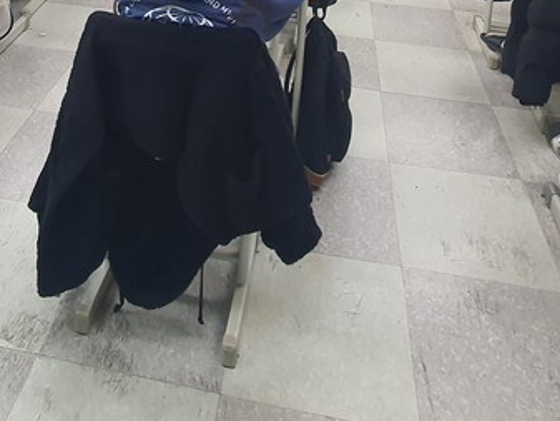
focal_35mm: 37
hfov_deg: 49.9
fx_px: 599
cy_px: -176
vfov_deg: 28.5
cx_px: 238
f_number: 2.2
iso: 100
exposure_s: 1/60
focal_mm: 1.8
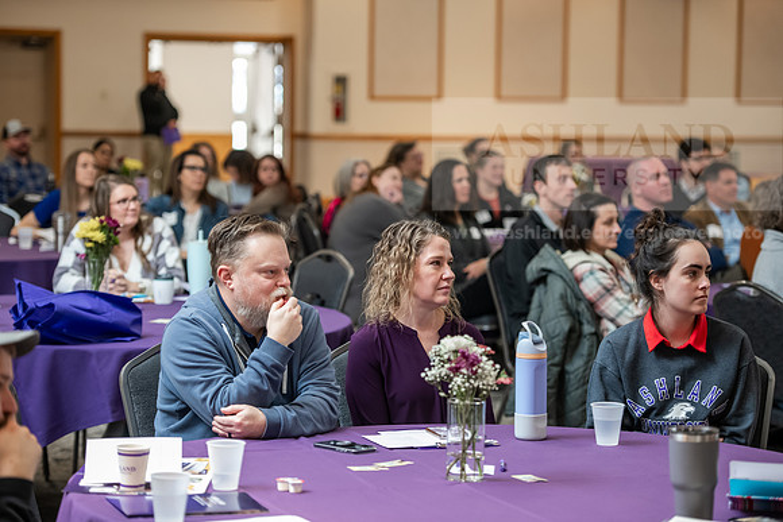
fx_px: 2219
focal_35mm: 102
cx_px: 392
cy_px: 261
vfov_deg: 13.4
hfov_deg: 20.0
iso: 2000
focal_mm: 102
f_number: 3.2
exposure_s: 1/160
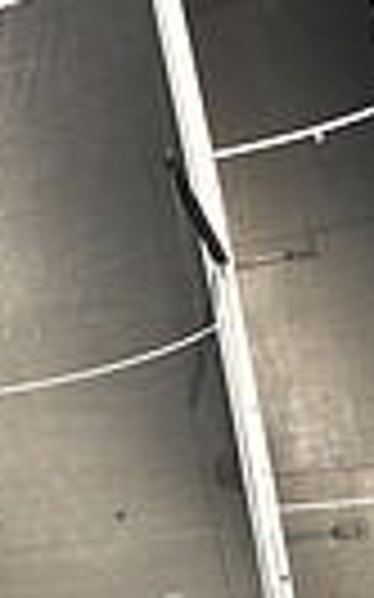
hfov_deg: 2.9
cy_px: 762
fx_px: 7281
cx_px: 194
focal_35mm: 446
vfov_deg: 4.7
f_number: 6.3
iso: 250
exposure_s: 1/640
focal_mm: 100
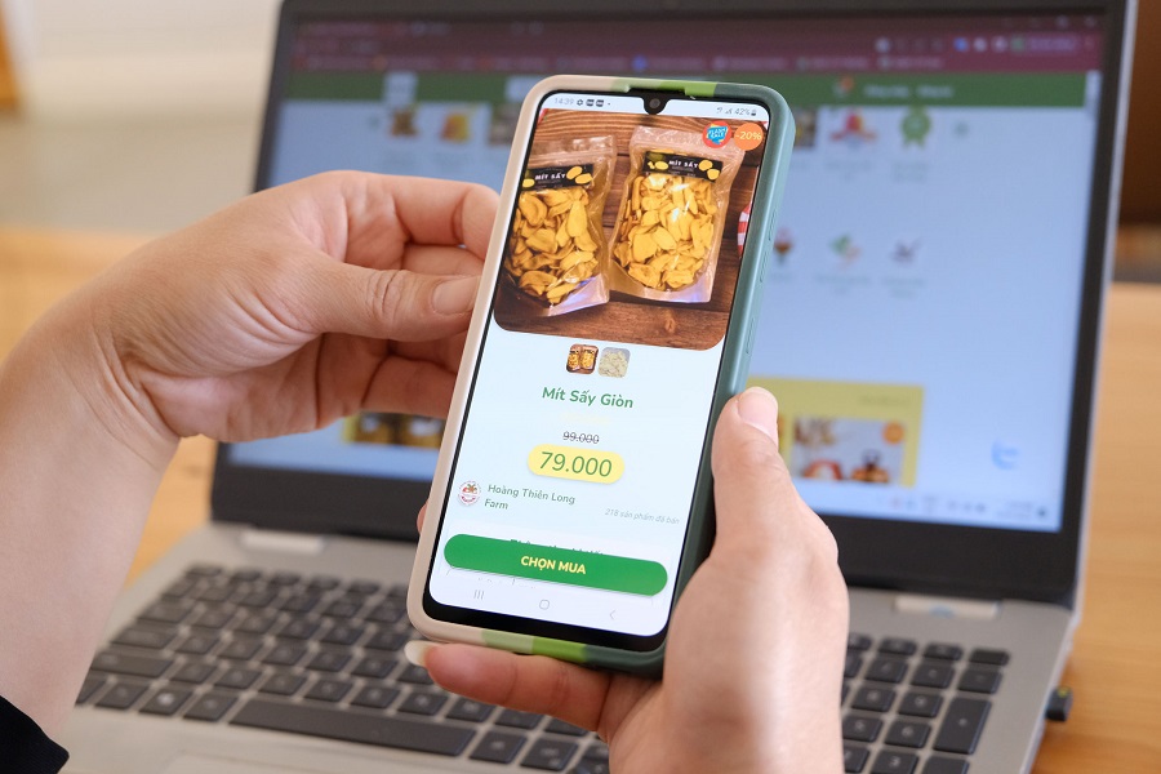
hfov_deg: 32.4
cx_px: 580
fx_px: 1999
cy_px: 387
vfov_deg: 21.9
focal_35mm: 62
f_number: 4
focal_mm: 41.1
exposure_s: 1/125
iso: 1600
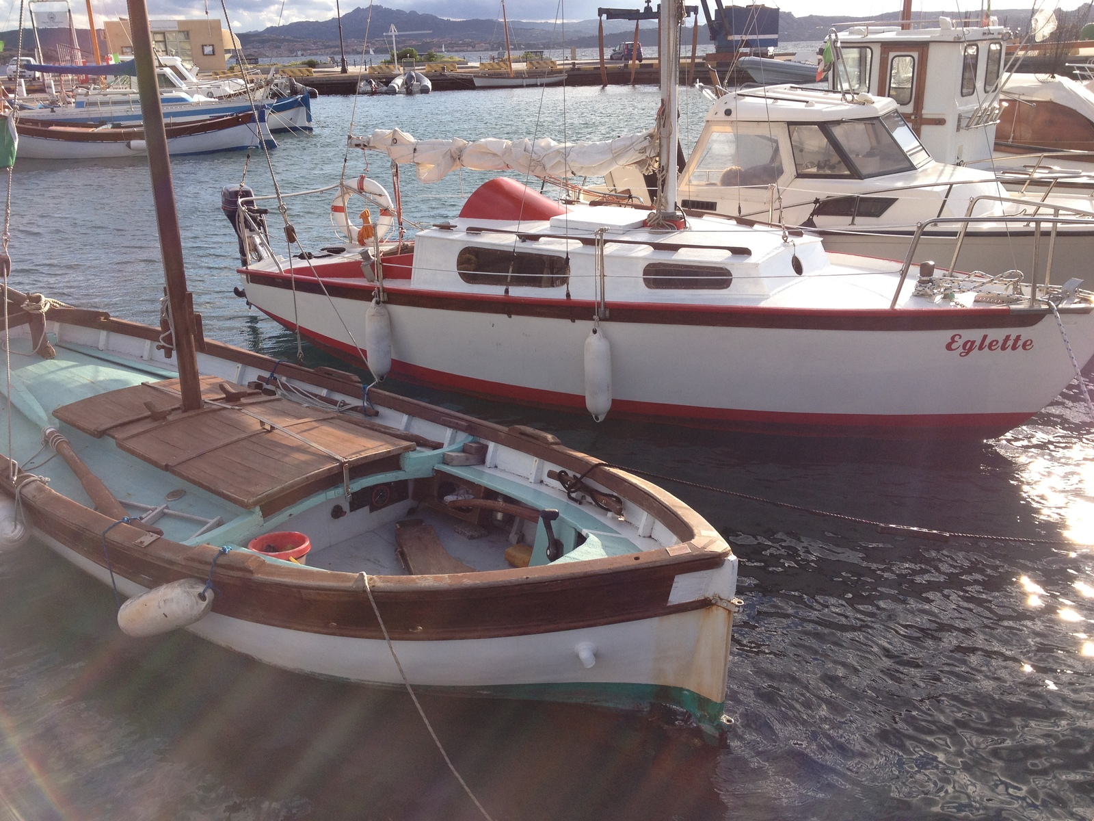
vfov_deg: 40.7
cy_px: 410
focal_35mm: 35
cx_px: 547
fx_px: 1106
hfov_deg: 52.6
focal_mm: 4.28
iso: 64
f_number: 2.4
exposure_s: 1/746
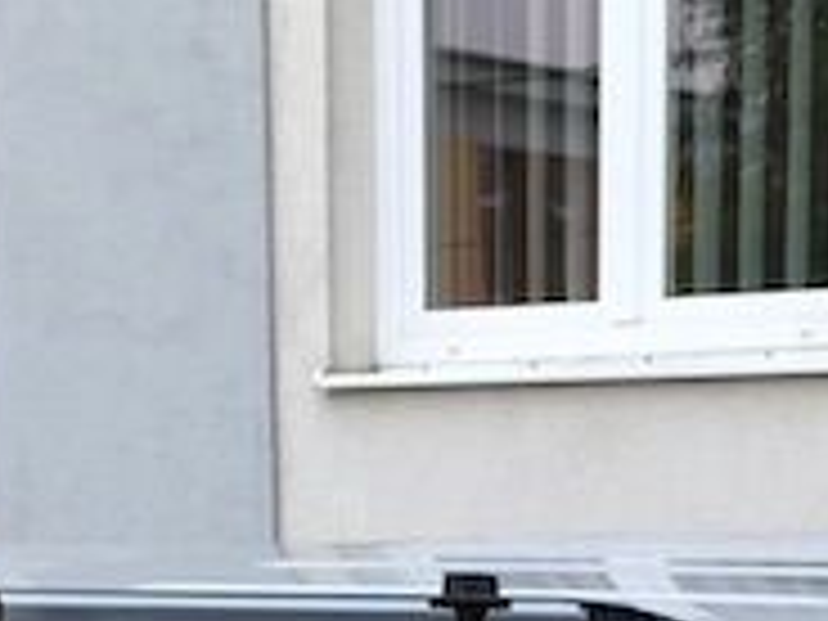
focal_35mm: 126
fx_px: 3014
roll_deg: -0.9
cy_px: 1269
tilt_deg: -14.1
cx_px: 297
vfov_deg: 10.7
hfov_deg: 15.6
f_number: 2.2
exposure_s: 1/668
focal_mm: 4.15
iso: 25
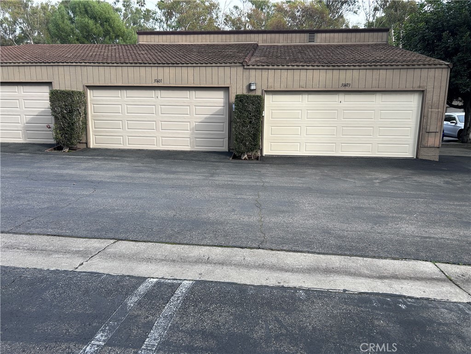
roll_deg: -1.1
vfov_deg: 53.1
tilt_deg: -8.9
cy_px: 177
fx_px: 354
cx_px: 236
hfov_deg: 67.3
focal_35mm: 26
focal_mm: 5.7
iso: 50
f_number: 1.5
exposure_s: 1/932
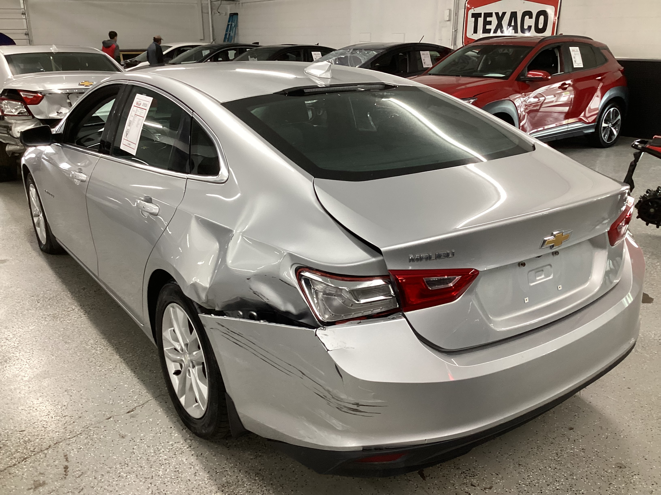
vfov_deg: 45.4
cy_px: 248
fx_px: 592
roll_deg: +0.1
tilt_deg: -21.0
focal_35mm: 31
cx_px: 330
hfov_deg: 58.4
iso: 200
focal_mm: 3.3
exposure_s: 1/60
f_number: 2.4
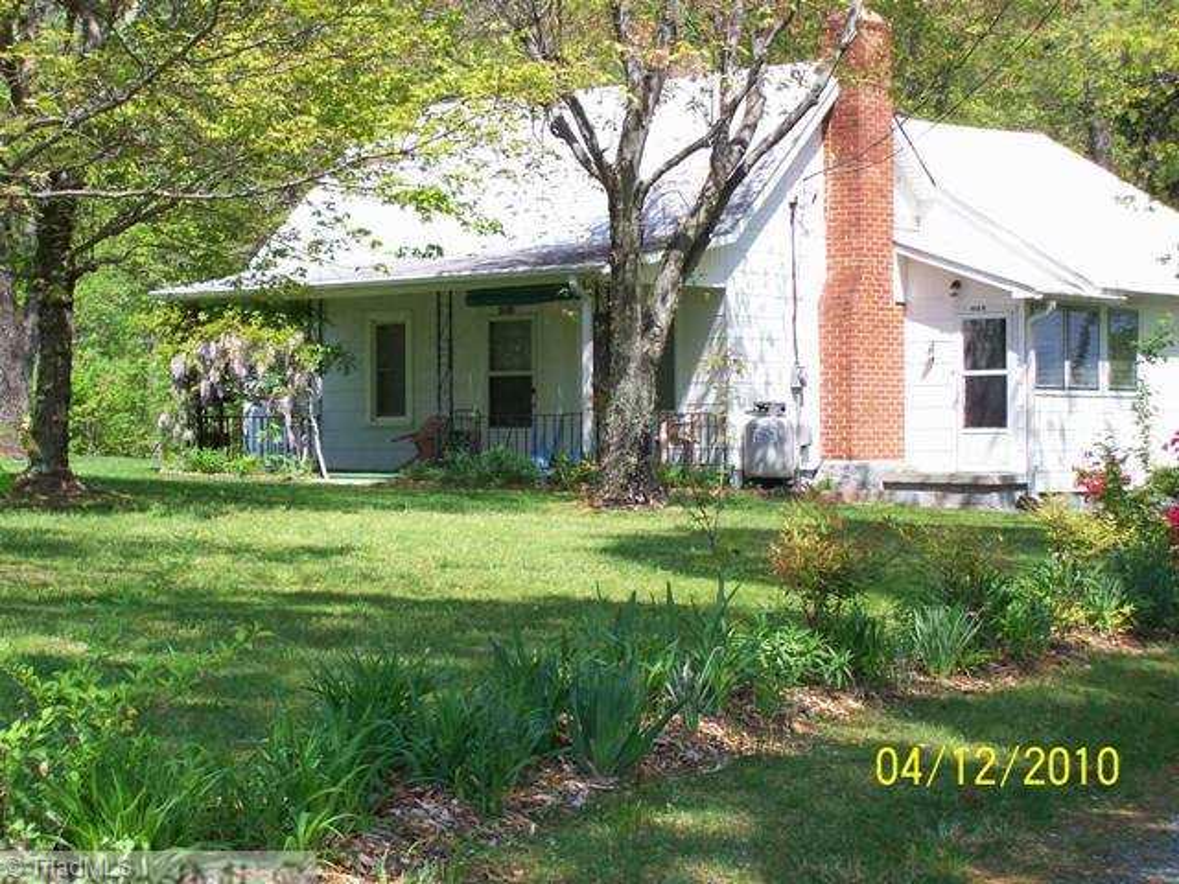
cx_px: 590
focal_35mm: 82
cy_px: 442
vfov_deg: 18.0
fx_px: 2793
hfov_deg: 23.8
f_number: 4
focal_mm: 13.5
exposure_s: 1/302
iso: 80
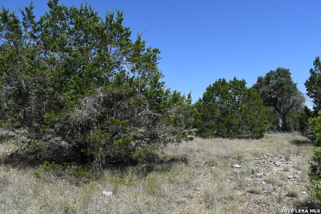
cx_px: 160
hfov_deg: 67.4
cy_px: 107
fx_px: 241
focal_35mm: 27
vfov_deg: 47.9
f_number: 8
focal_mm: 18
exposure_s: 1/8000
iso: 2000
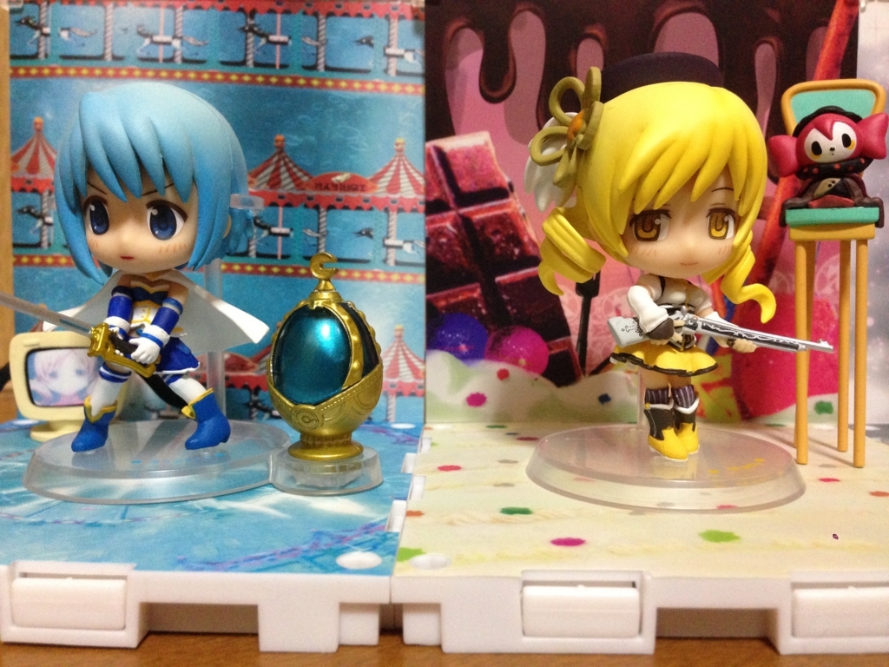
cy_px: 334
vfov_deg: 42.9
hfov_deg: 55.4
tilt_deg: -3.9
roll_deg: -0.3
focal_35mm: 33
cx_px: 444
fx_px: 847
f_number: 2.4
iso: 320
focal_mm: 4.12
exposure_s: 1/15
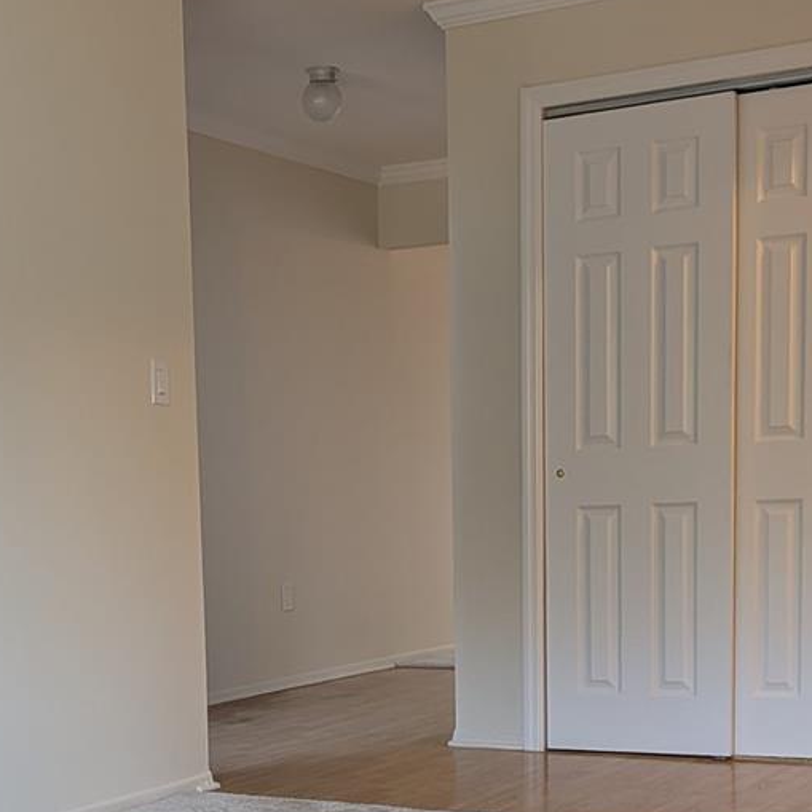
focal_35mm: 64
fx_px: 1698
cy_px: 751
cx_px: 284
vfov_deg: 25.9
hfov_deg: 26.8
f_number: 1.7
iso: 89
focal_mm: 4.53
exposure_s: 1/24
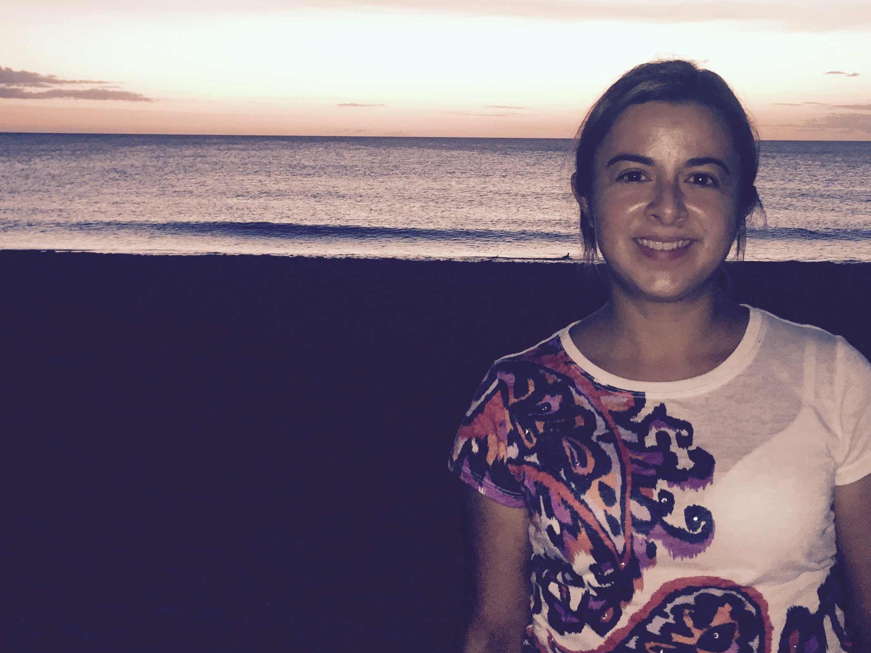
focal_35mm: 45
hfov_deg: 42.1
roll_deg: -1.6
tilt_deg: -3.8
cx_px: 410
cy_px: 194
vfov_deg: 31.8
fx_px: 1132
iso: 125
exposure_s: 1/30
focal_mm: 4.15
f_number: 2.2
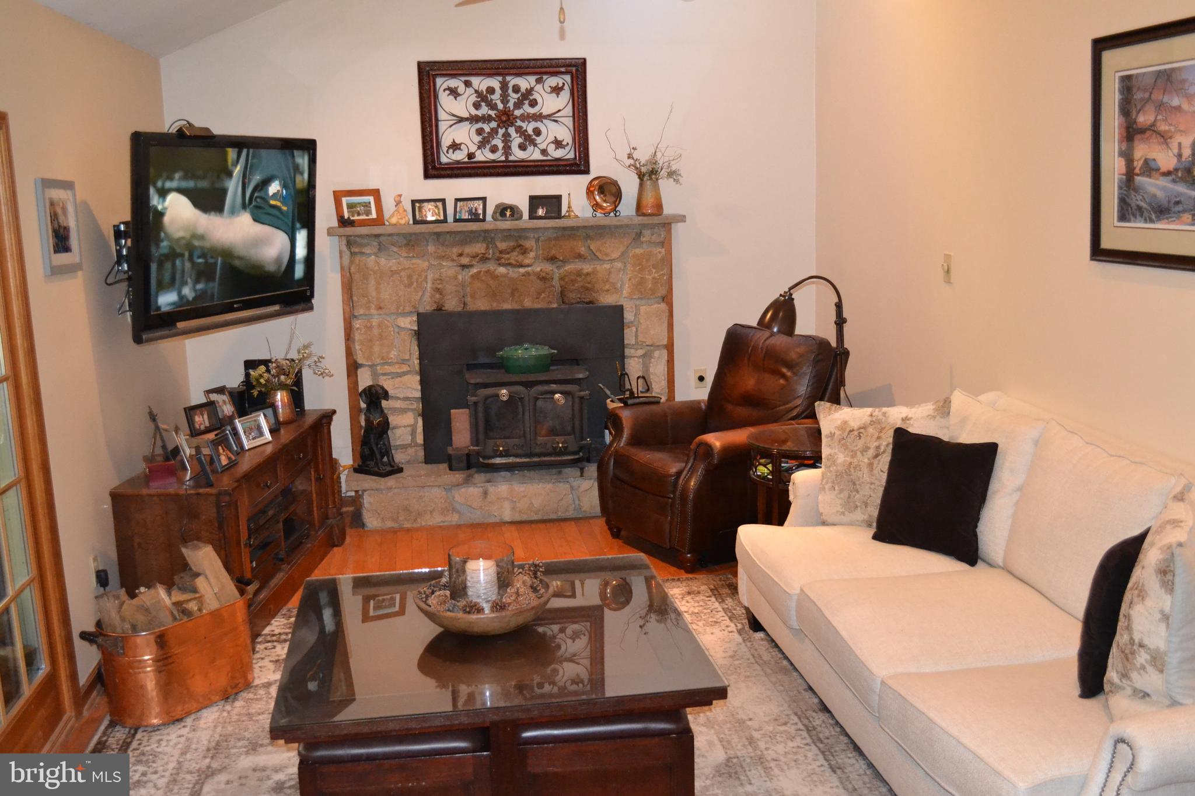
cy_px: 398
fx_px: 1195
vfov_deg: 36.9
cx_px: 598
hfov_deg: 53.1
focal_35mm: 36
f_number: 4
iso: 3200
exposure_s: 1/60
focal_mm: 24
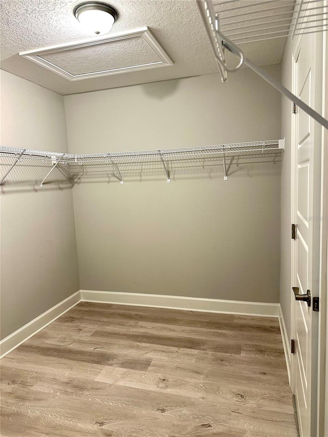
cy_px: 218
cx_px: 164
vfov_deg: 71.6
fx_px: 303
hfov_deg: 56.8
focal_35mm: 24
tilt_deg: -6.5
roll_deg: +2.1
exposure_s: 1/60
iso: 250
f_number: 1.78
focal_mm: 6.86
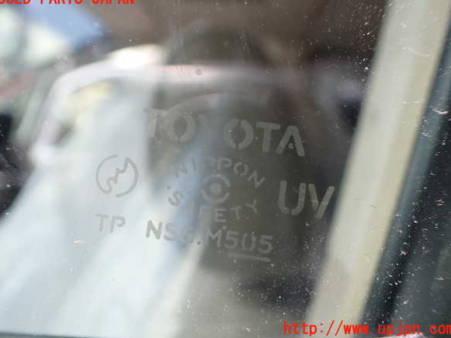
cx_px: 226
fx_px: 404
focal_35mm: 31
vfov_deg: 45.4
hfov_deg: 58.4
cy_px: 164
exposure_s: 1/160
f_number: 2.3
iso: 100
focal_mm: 5.4
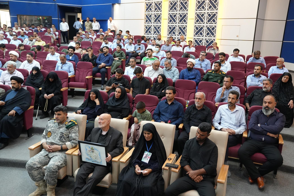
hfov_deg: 58.7
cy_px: 98
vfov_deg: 41.1
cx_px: 147
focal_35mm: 32
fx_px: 261
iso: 8000
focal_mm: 32
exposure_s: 1/160
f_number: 4
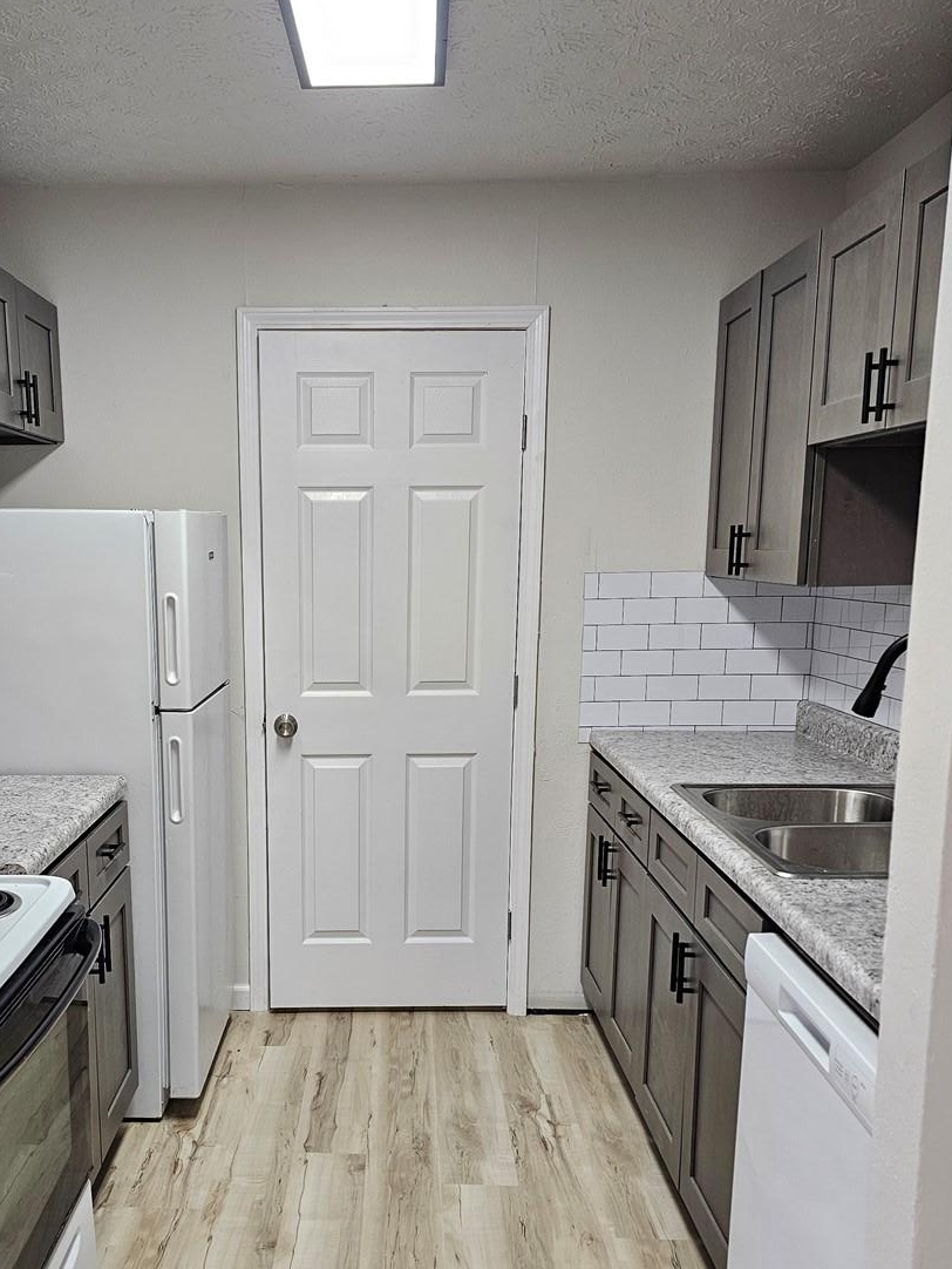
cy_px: 819
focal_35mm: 34
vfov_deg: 53.2
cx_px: 349
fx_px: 1246
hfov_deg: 41.5
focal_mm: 6.3
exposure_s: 1/120
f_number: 1.7
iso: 200
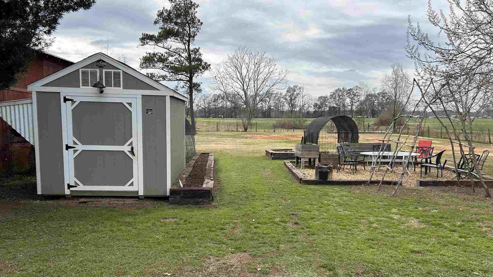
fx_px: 392
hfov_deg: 64.3
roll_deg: -0.4
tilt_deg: -5.8
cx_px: 248
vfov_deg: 38.7
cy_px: 174
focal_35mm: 30
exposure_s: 1/2123
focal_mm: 5.7
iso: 50
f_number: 1.5
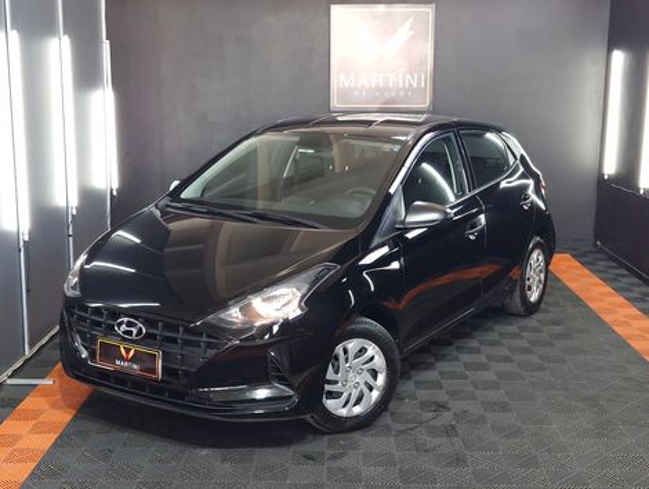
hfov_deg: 73.8
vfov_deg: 59.0
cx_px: 324
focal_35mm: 23
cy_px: 244
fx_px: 432
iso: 200
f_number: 1.8
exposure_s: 1/60
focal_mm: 5.54
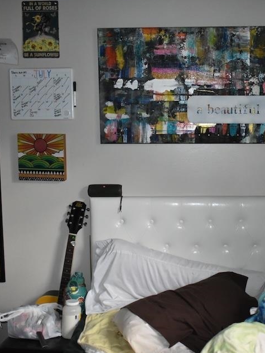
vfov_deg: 44.8
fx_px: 429
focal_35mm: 42
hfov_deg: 34.1
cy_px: 173
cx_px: 176
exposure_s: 1/160
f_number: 3.5
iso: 1800
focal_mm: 18
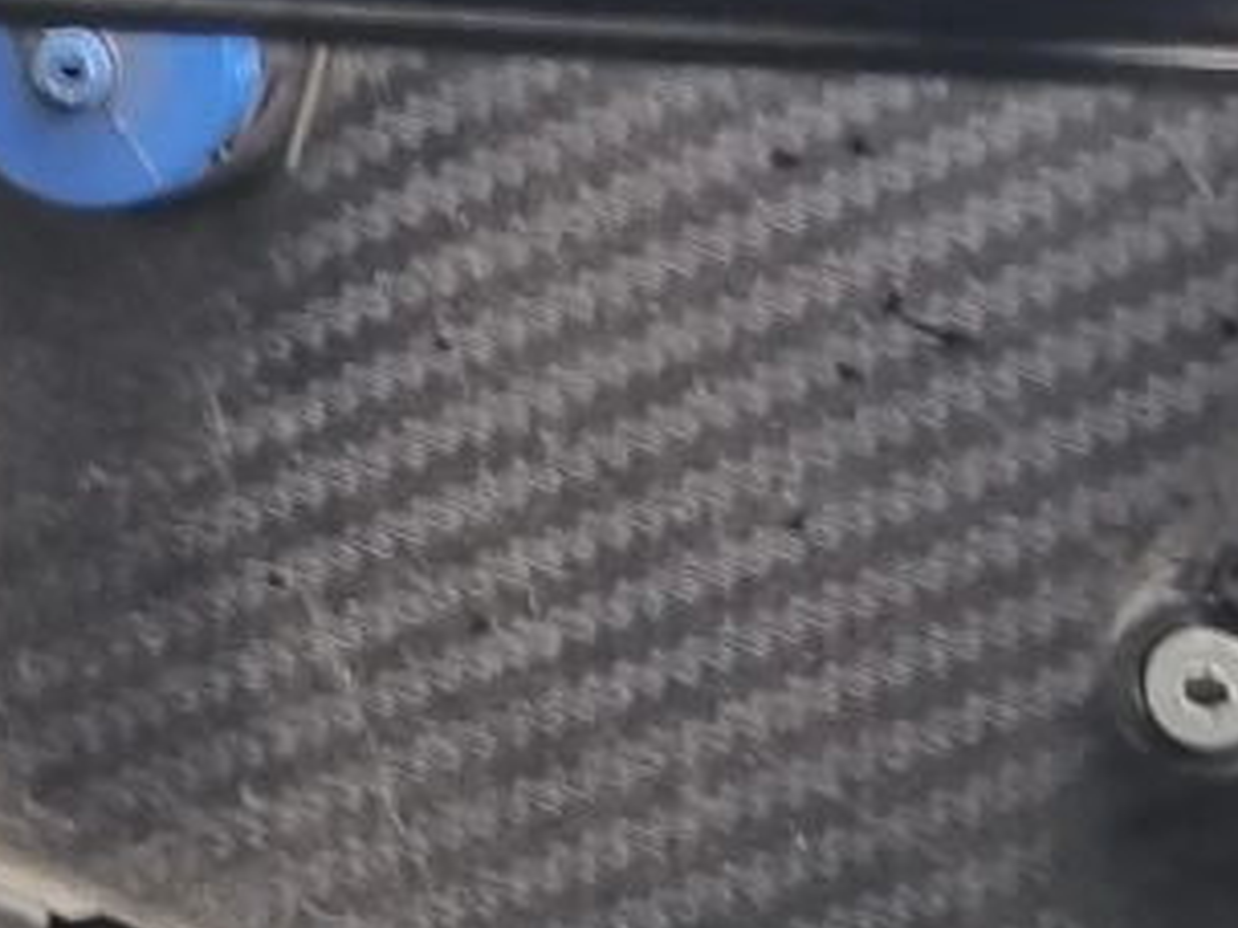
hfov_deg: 11.6
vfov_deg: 9.0
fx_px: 5865
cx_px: -578
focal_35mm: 164
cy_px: -94
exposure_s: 1/100
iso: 64
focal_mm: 5.4
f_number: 1.8
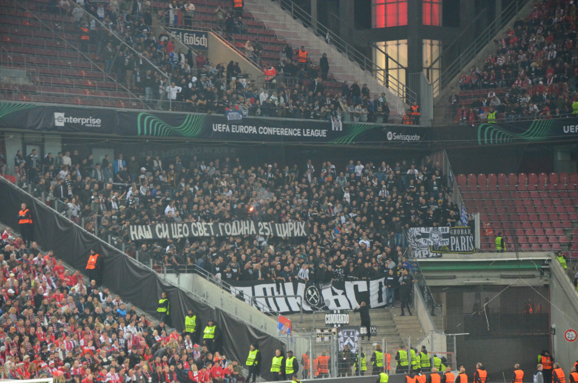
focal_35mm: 158
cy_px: 192
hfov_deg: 13.1
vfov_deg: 8.7
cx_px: 289
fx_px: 2524
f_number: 5.6
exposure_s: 1/125
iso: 3200
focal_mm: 105
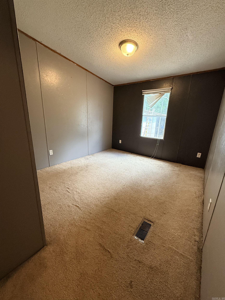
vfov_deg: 102.1
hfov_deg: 85.7
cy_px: 150
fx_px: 121
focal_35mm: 14
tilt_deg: -13.8
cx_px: 112
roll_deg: -2.2
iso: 500
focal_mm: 2.22
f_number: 2.2
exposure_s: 1/118
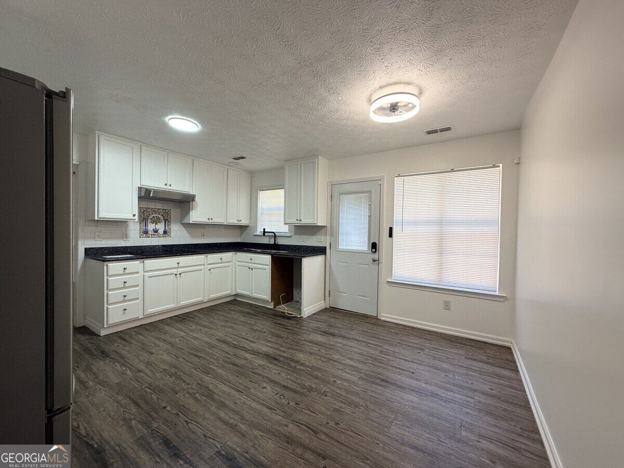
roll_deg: -1.0
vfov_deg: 85.7
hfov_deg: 102.1
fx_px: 252
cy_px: 234
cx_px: 312
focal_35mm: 14
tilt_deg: -0.8
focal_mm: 2.22
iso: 200
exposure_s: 1/121
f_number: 2.2
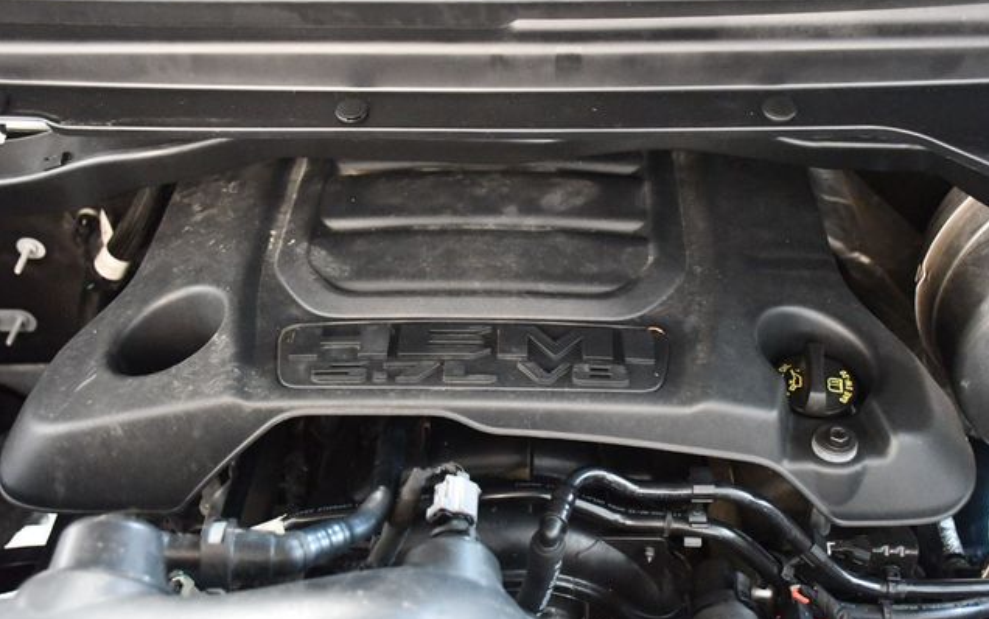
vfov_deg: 31.3
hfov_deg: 48.2
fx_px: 1105
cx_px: 494
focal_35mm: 41
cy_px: 313
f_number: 4
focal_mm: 27
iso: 12800
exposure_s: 1/15
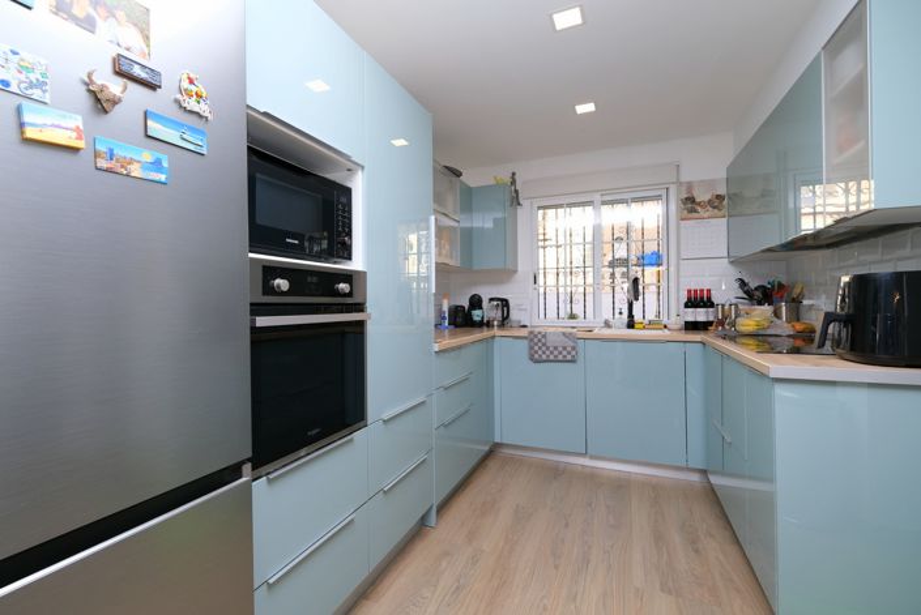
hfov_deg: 100.4
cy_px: 308
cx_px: 460
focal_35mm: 15
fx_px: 384
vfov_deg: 77.4
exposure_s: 1/180
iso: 320
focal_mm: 10
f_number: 5
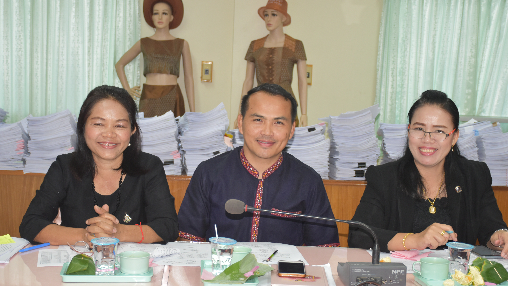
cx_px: 253
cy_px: 159
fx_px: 808
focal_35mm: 60
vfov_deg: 20.0
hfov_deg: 34.9
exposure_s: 1/100
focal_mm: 38
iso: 800
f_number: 5
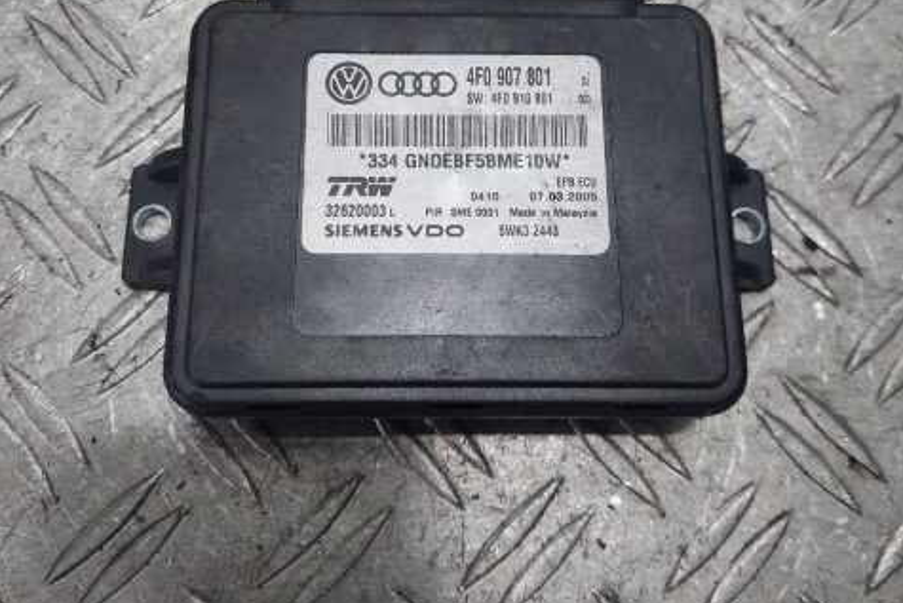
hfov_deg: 54.4
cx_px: 452
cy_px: 188
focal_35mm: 35
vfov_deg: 37.4
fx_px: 878
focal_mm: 5.23
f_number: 1.8
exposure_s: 1/100
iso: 80
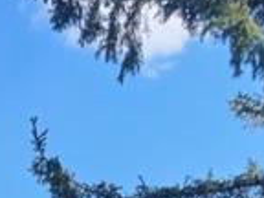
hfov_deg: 12.0
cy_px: 693
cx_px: 240
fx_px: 1251
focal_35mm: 164
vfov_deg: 7.4
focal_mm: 5.54
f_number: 1.8
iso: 25
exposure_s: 1/586
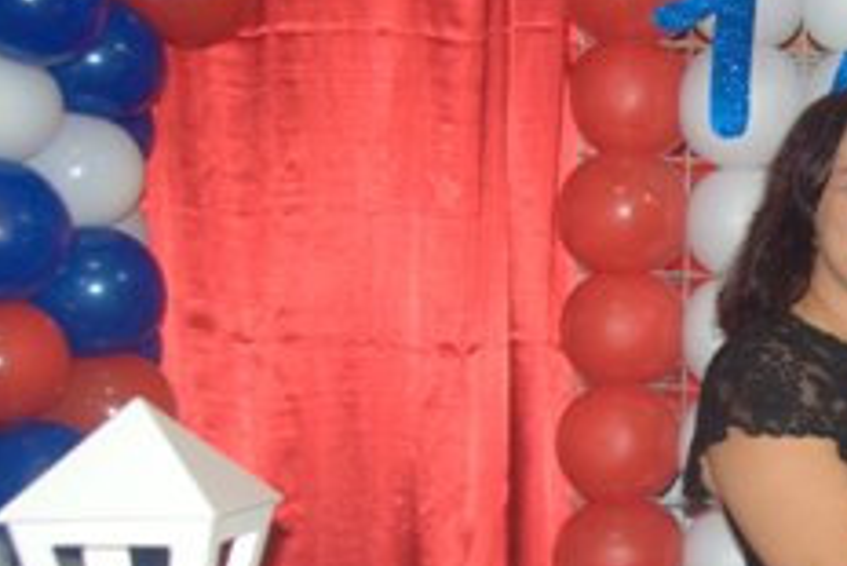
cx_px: 1015
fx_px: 2434
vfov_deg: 13.2
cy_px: 435
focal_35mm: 103
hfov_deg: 18.7
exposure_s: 1/60
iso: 800
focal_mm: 25
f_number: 4
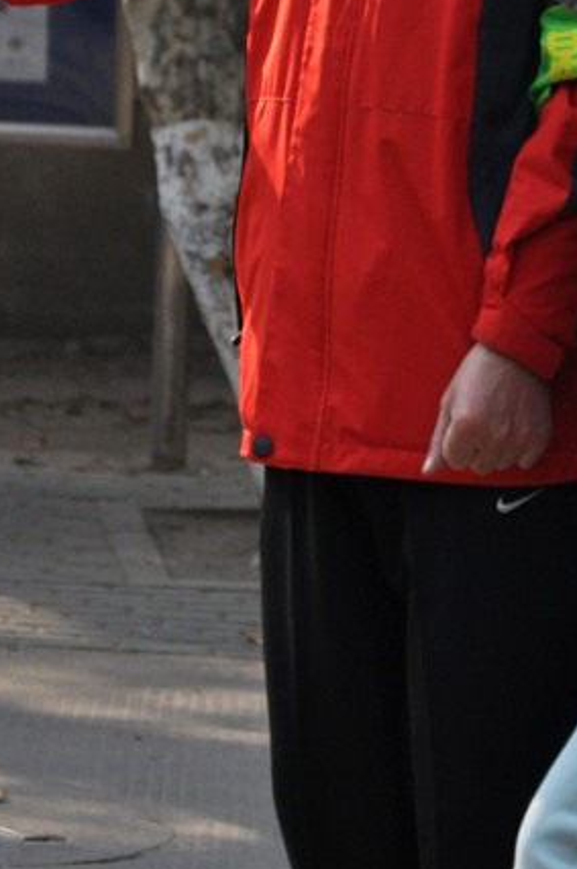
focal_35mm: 378
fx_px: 9114
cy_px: 196
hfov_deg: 3.6
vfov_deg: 5.5
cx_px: 508
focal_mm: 105
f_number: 5.6
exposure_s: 1/1250
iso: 800
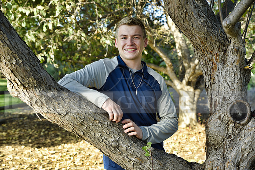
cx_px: 128
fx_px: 397
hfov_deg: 35.6
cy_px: 85
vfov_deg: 24.2
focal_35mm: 56
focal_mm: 56
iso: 200
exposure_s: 1/100
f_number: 5
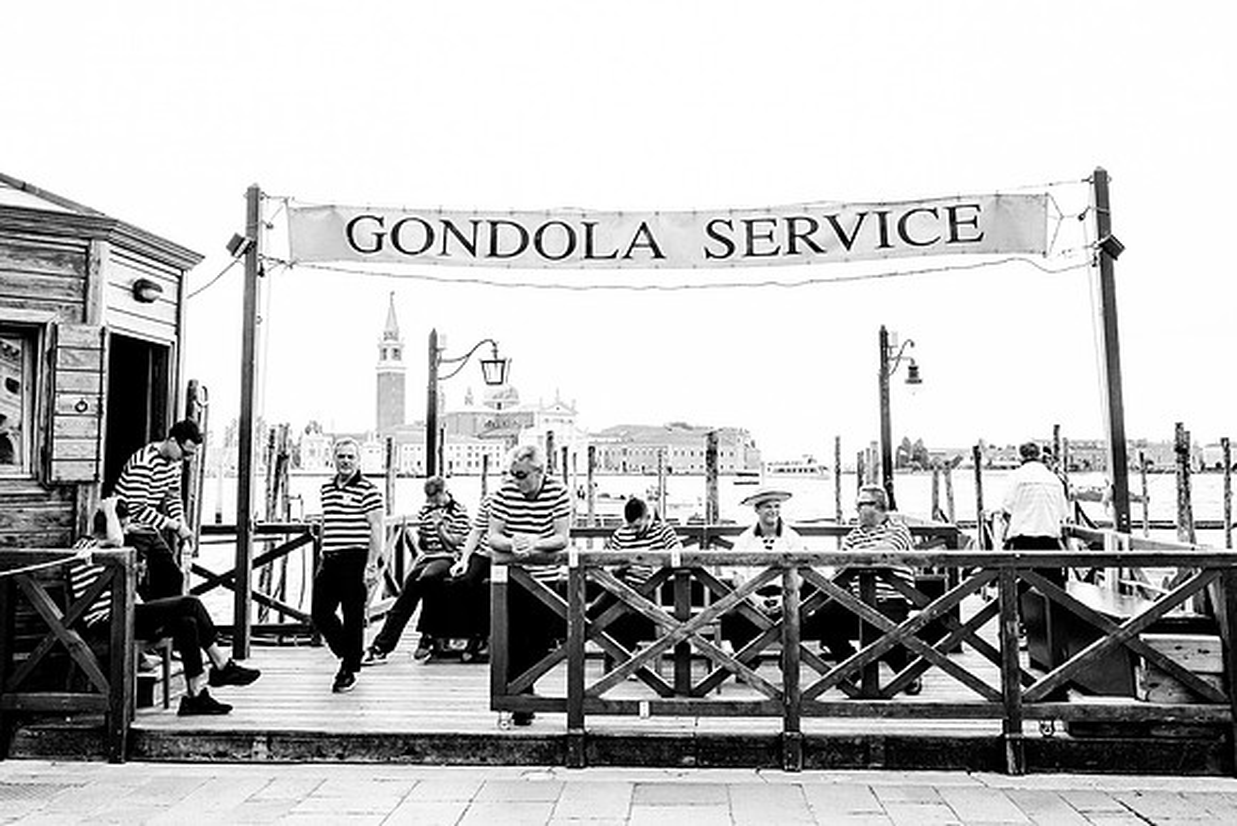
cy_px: 353
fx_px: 1248
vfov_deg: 36.5
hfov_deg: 52.7
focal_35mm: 36
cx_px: 659
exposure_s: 1/320
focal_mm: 29
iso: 640
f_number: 7.1
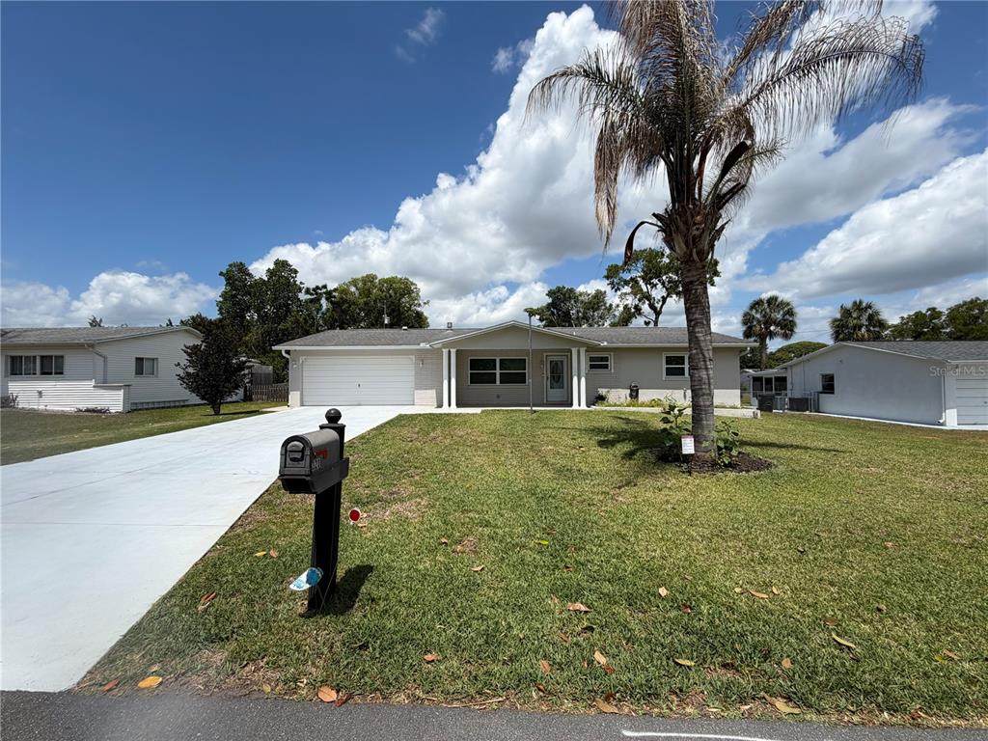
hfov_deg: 102.1
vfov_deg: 85.7
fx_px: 400
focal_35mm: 14
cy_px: 370
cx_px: 494
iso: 20
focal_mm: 2.22
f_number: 2.2
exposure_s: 1/1339
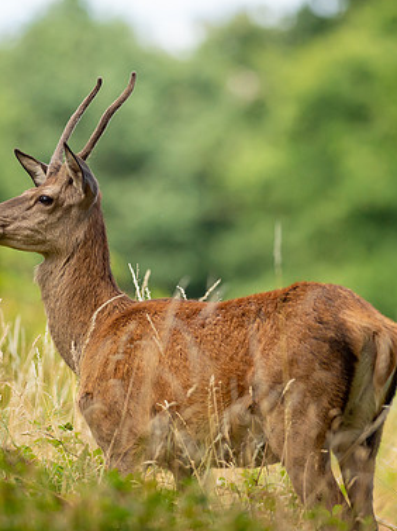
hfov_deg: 3.3
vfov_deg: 4.5
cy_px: 265
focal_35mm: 444
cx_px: 170
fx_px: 6801
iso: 1000
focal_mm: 300
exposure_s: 1/6400
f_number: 2.8
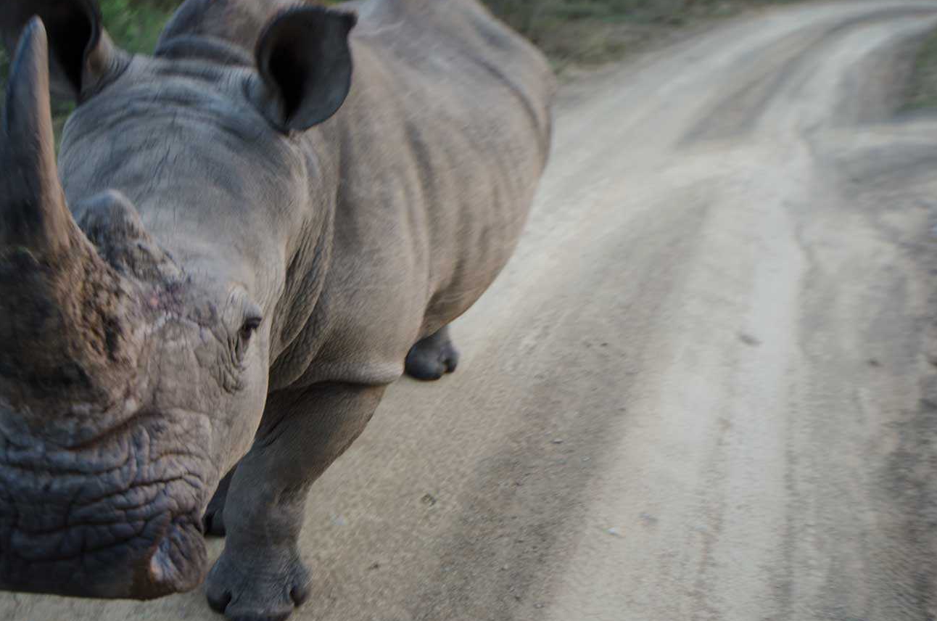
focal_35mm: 39
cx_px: 472
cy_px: 328
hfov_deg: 49.6
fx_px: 1013
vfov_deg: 34.1
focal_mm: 24
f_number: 4.5
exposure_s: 1/80
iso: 400
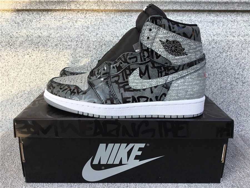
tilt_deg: -16.4
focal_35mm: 31
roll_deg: +0.6
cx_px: 125
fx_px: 224
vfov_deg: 45.4
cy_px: 94
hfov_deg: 58.4
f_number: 2.4
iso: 25
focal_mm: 3.3
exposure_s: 1/179
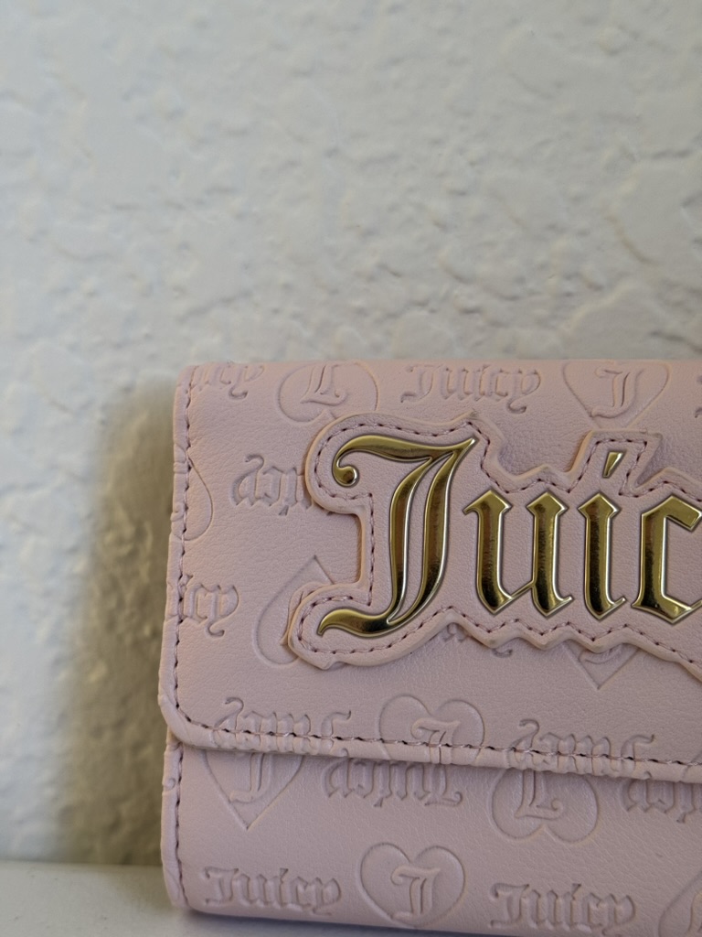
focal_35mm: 48
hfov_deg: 30.3
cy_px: 468
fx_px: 1298
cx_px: 351
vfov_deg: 39.7
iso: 100
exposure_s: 1/62
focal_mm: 6.76
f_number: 1.78
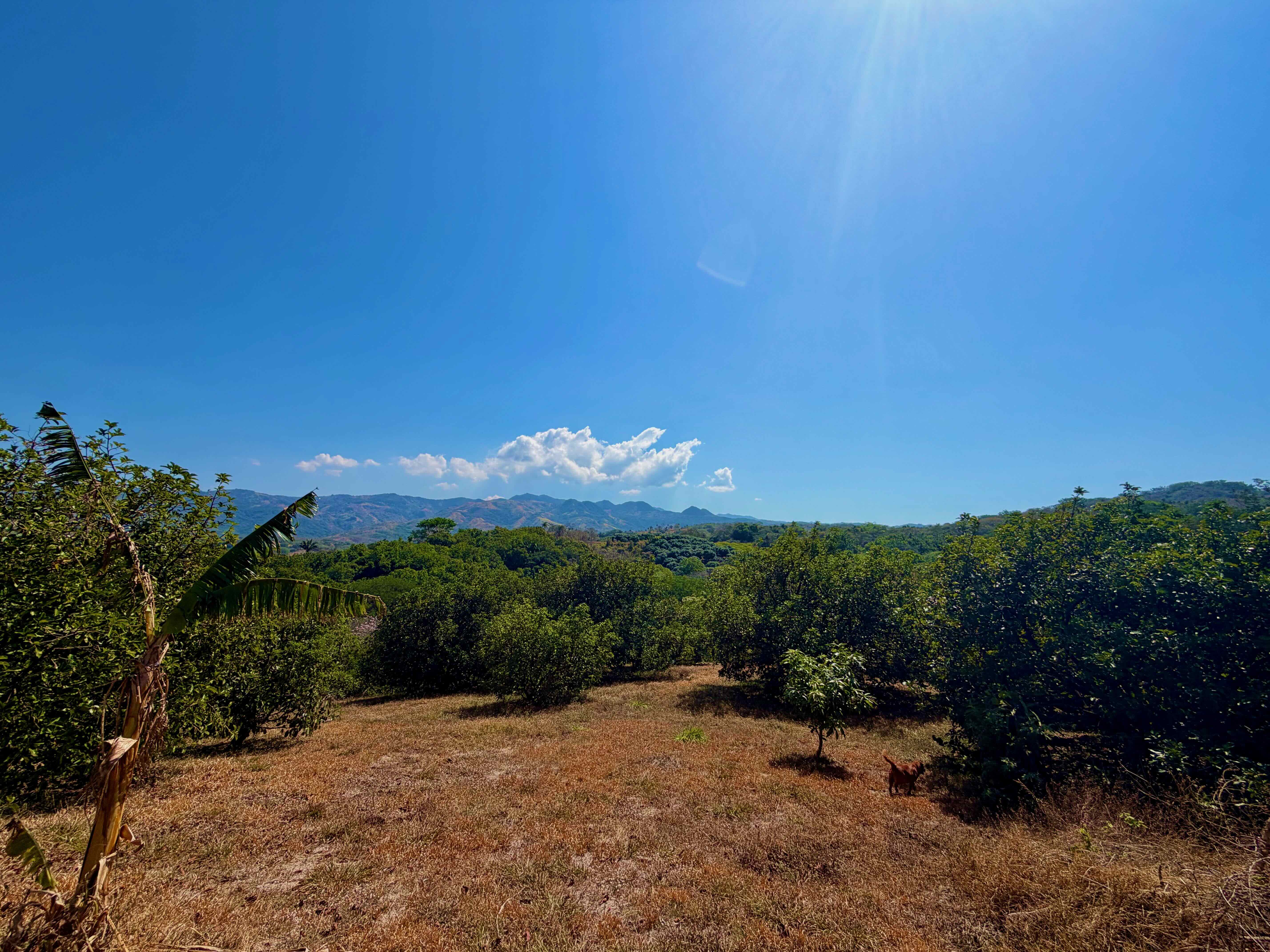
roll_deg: +0.6
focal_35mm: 14
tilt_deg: +9.3
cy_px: 476
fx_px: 514
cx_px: 635
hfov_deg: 102.1
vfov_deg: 85.7
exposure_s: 1/1656
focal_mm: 2.22
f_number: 2.2
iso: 20
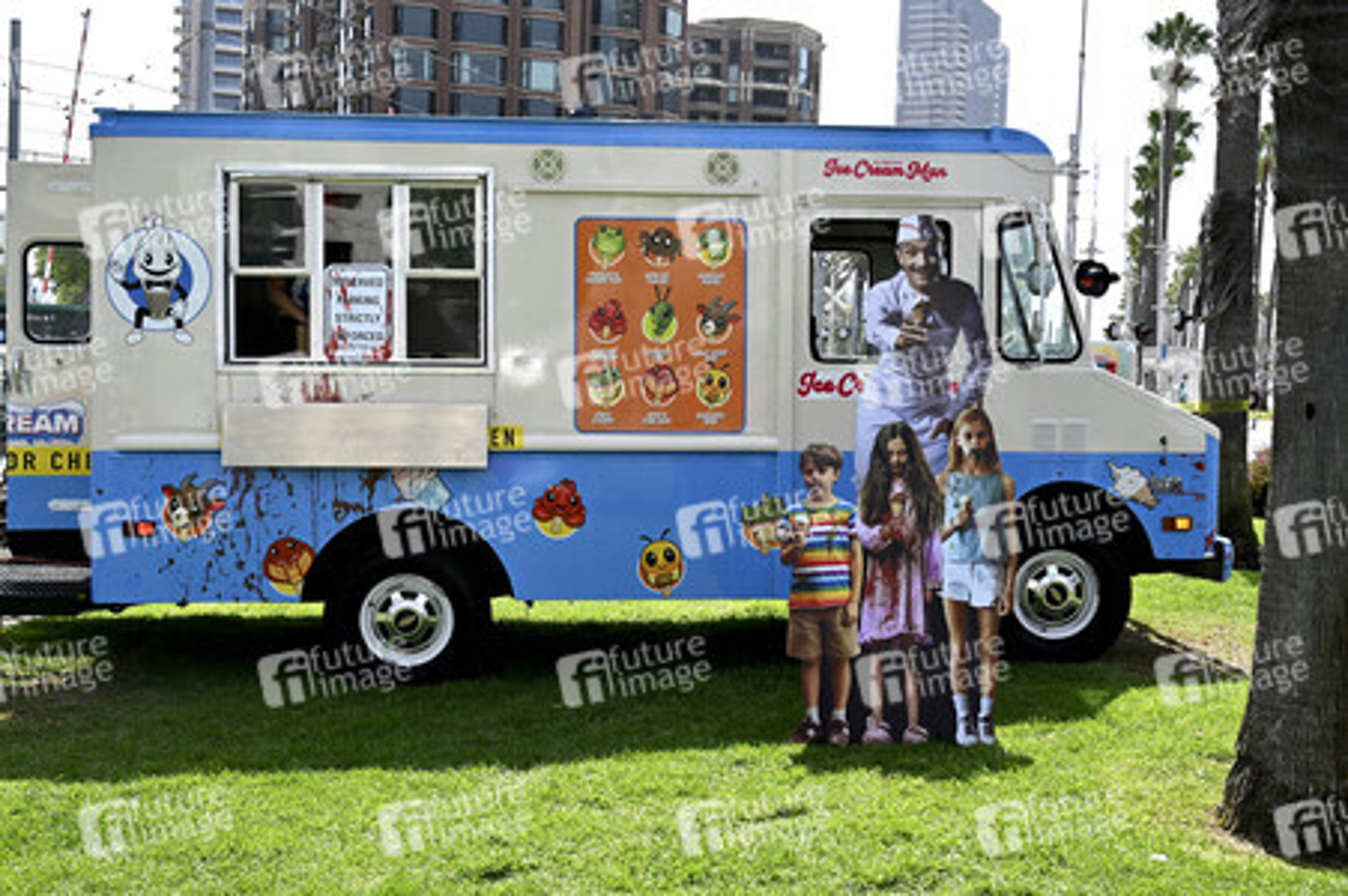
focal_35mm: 43
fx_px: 1609
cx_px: 674
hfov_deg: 45.5
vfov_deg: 31.1
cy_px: 448
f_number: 8
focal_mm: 43
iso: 200
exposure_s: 1/320
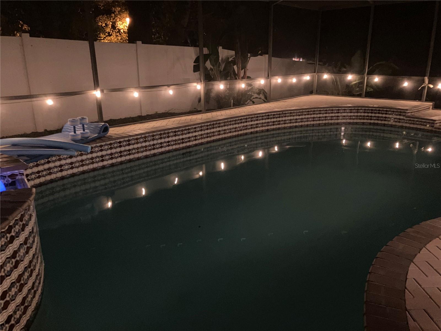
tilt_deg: -16.5
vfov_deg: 49.7
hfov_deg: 63.4
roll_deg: +1.0
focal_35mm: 28
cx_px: 220
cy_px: 166
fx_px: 357
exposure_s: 1/4
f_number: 1.8
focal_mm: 3.99
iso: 500
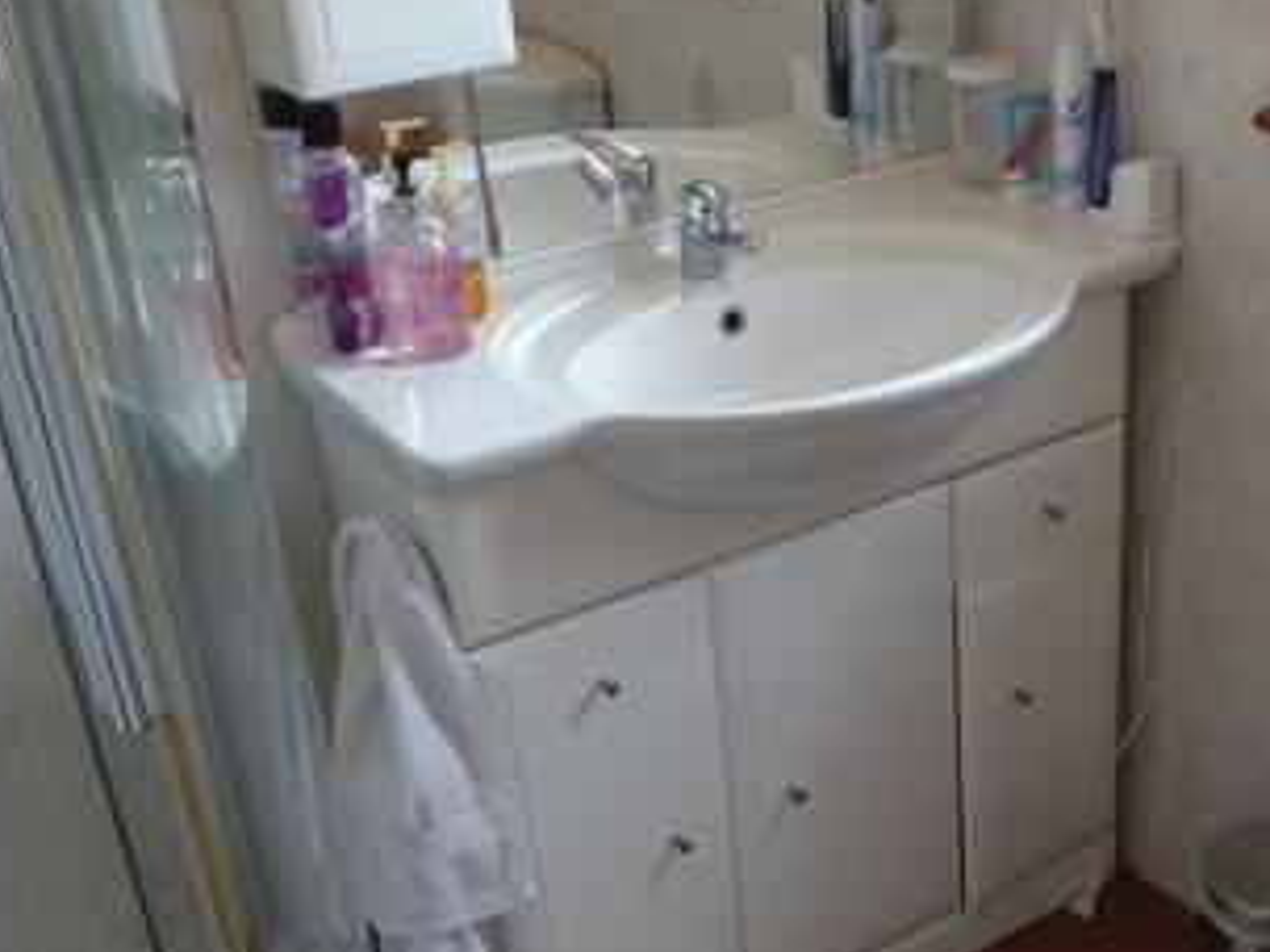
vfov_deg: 31.5
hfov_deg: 40.5
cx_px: 896
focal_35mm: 46
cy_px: 557
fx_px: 1688
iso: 250
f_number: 3.3
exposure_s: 1/60
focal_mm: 4.3
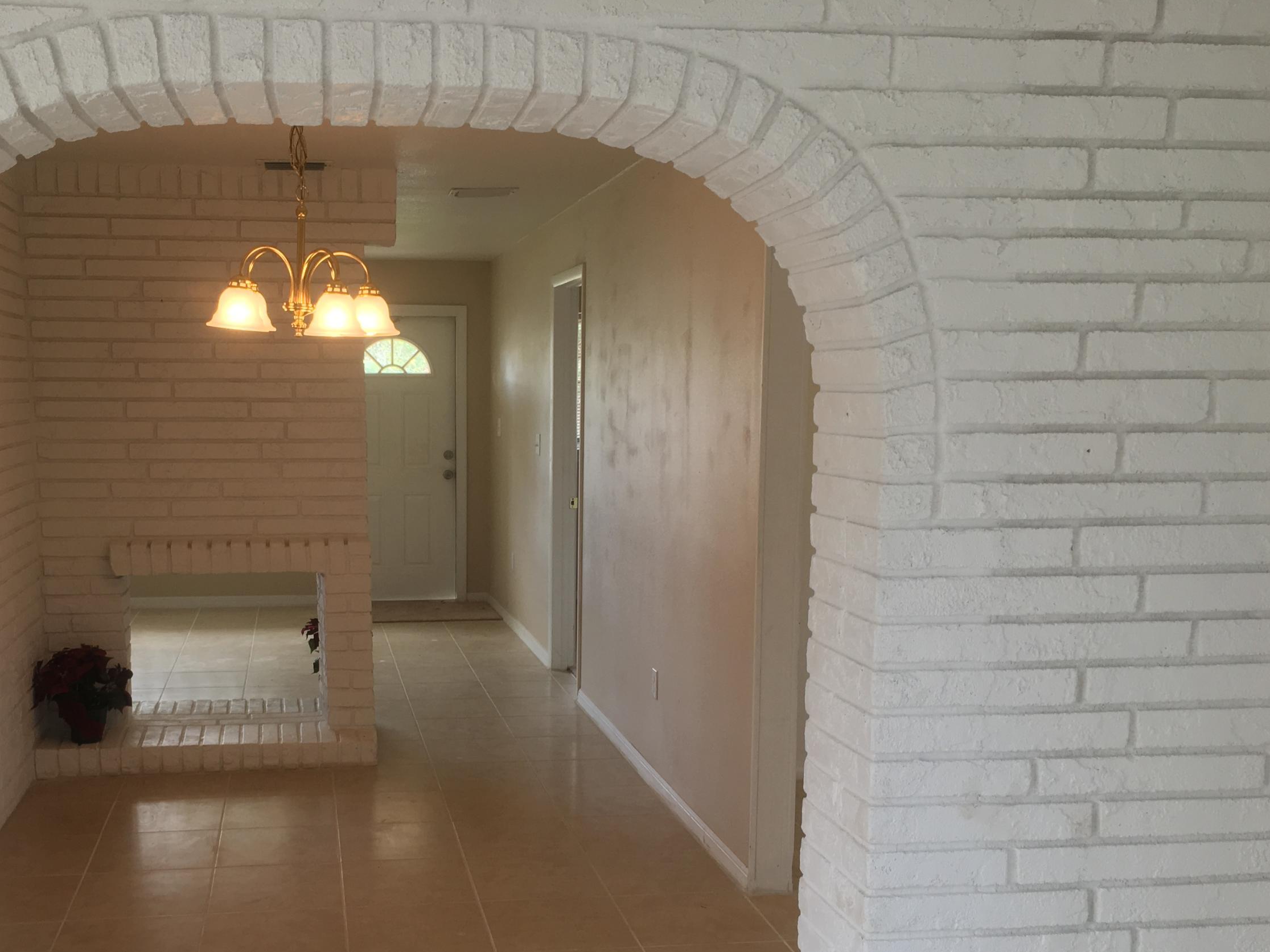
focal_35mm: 39
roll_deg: +0.7
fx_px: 1431
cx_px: 471
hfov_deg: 47.4
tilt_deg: -10.1
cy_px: 635
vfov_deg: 36.4
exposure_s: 1/40
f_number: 2.2
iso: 25
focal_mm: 4.15
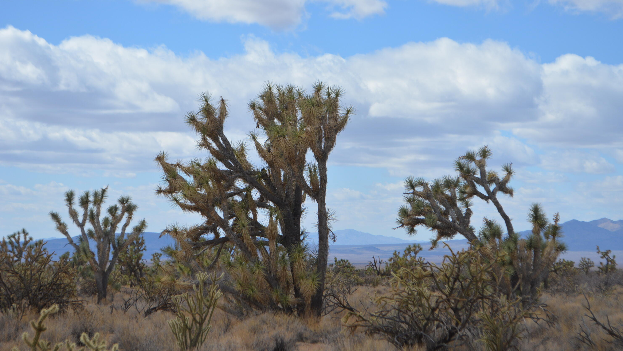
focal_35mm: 88
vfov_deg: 13.8
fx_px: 1446
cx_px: 312
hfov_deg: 24.3
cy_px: 195
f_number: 7.1
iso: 400
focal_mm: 55
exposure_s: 1/2000
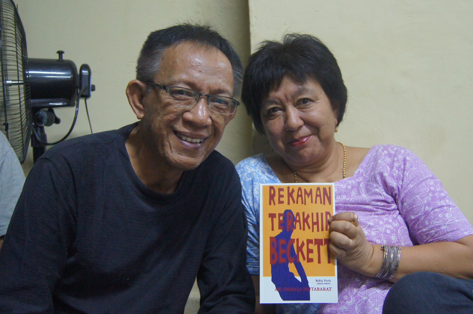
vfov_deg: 32.5
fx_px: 538
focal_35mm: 41
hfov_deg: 47.4
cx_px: 263
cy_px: 142
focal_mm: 20
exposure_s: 1/30
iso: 1600
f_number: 4
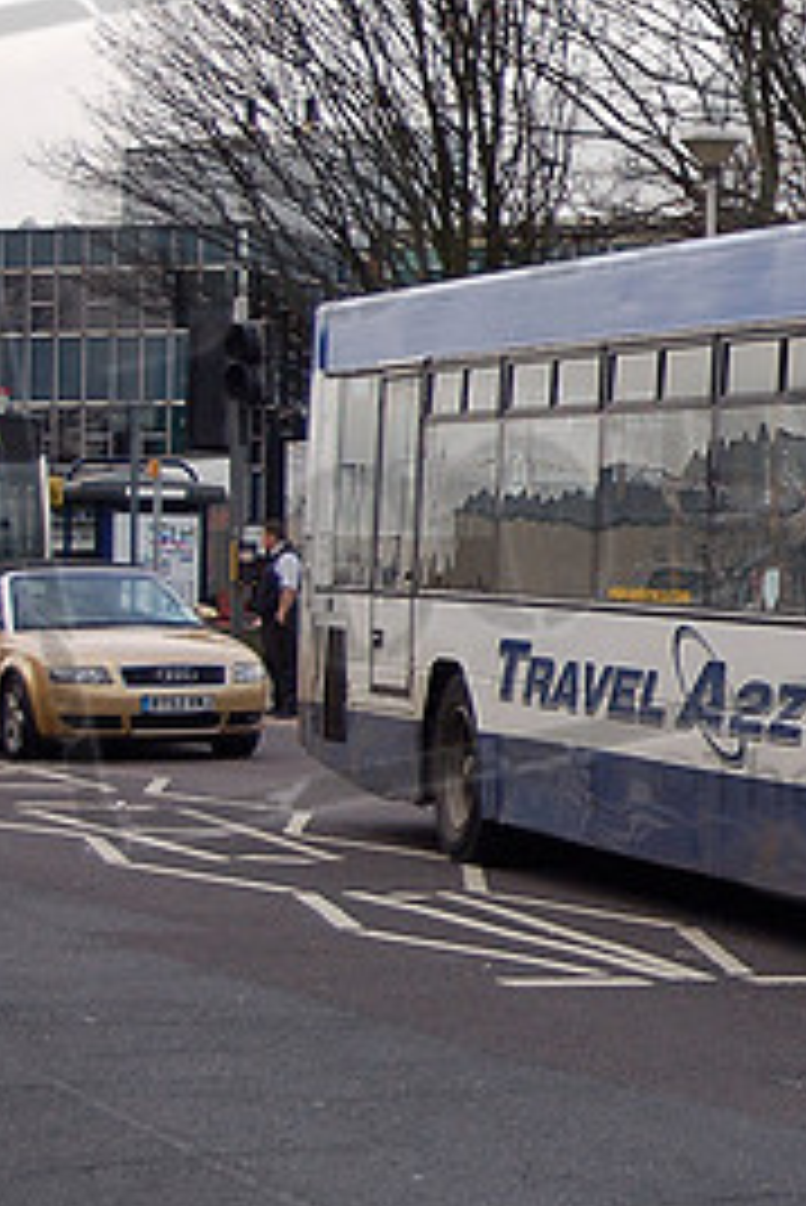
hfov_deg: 10.8
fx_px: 4125
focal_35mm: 123
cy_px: 497
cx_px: 1175
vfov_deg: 16.6
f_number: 5
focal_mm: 38
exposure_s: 1/640
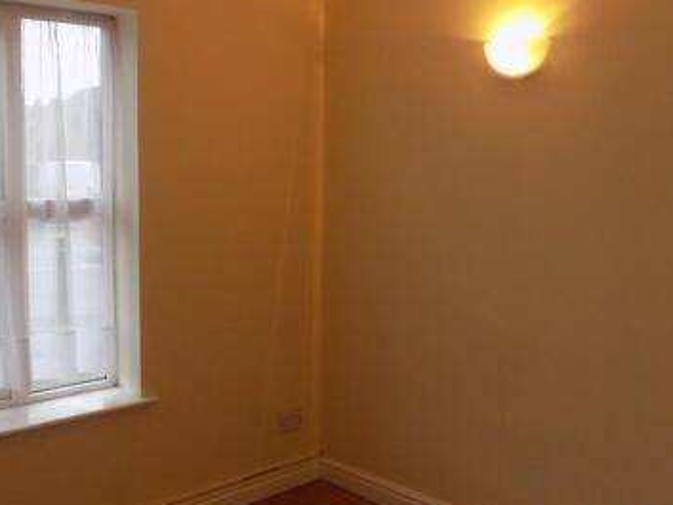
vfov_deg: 37.7
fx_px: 739
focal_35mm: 38
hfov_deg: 48.0
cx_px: 214
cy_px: 218
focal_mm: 4
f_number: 3.1
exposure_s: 1/30
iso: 140
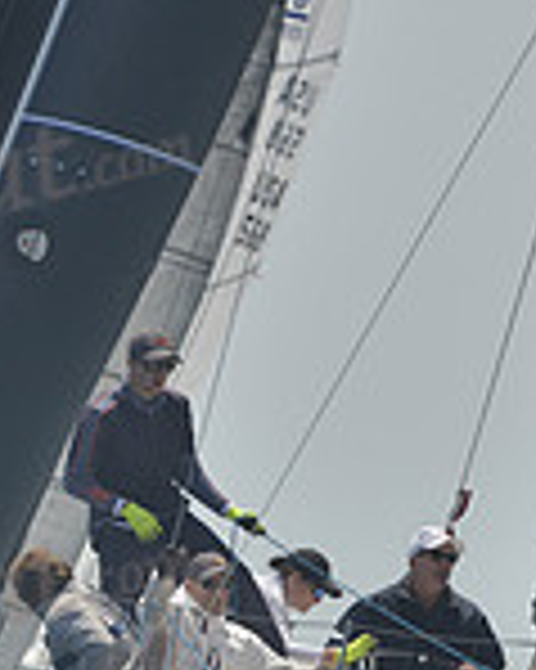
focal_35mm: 877
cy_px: 798
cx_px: 428
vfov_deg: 2.2
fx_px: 17408
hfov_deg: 1.8
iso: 280
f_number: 8
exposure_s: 1/1250
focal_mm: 240
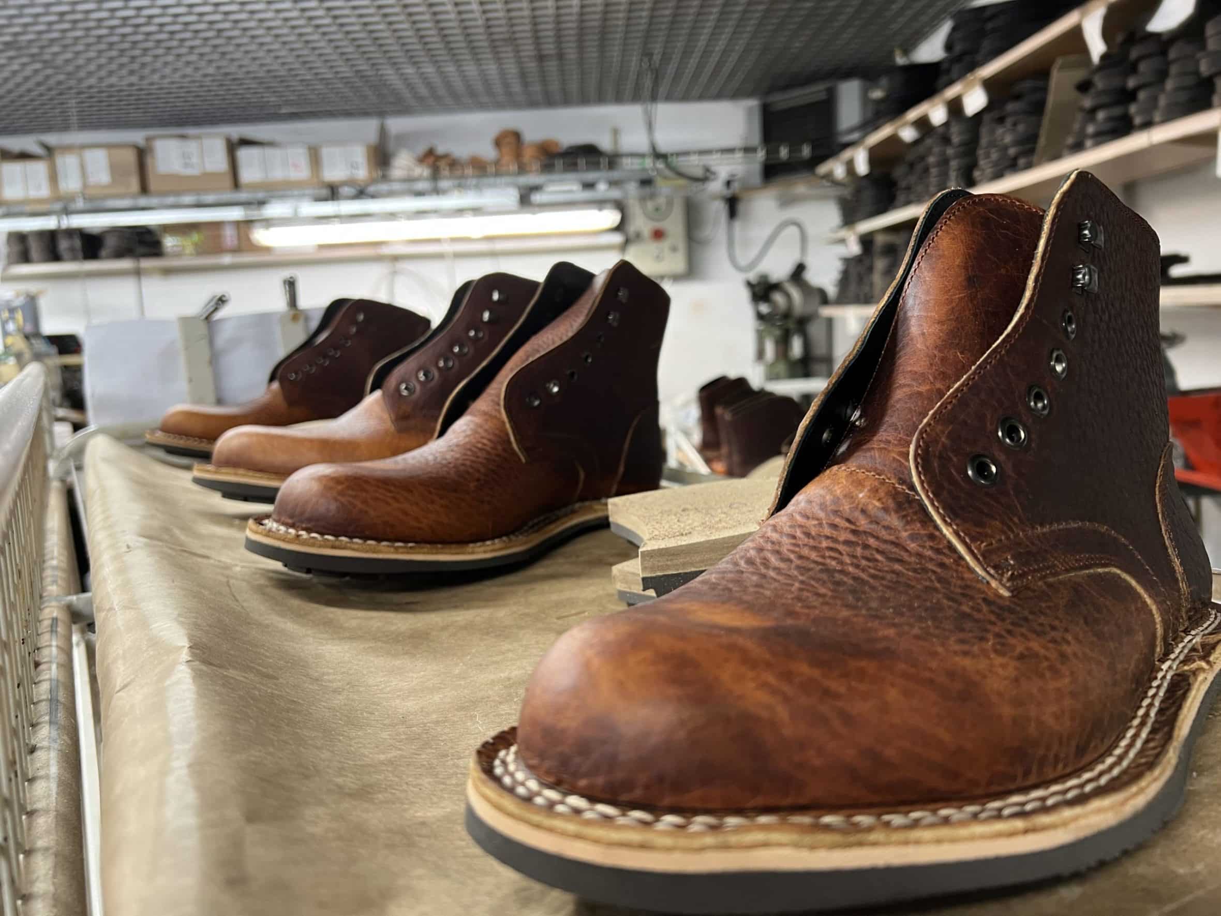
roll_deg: +3.1
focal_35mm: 26
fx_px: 917
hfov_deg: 67.3
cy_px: 458
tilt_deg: -8.8
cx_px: 610
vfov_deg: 53.1
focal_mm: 5.7
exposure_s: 1/50
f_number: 1.5
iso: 80
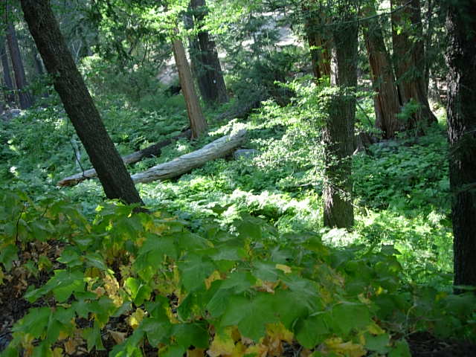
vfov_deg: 37.7
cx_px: 238
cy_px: 178
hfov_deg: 49.0
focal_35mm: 38
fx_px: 523
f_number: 2.8
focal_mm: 7.8
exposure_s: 1/31
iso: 64
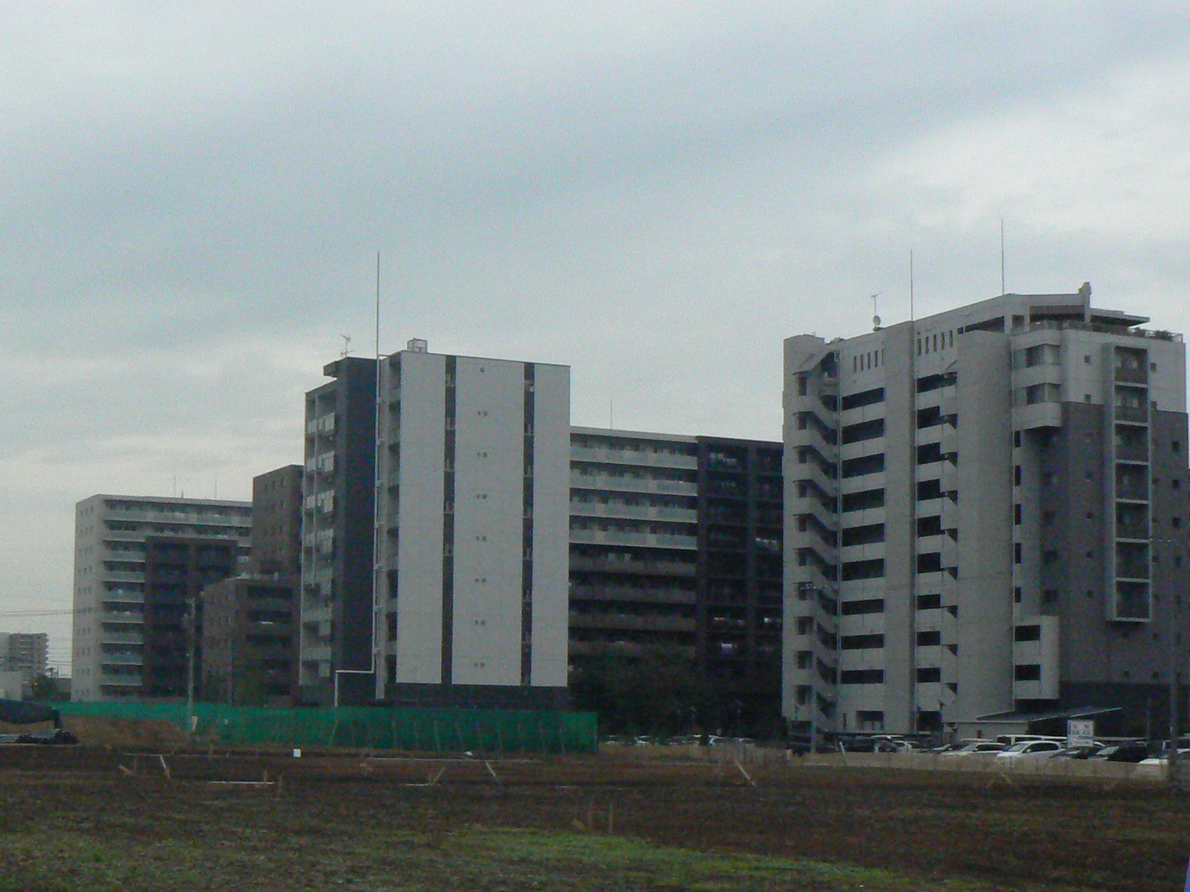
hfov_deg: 33.8
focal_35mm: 56
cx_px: 321
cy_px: 637
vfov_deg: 25.9
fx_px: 1925
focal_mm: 6
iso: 400
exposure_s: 1/640
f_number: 8
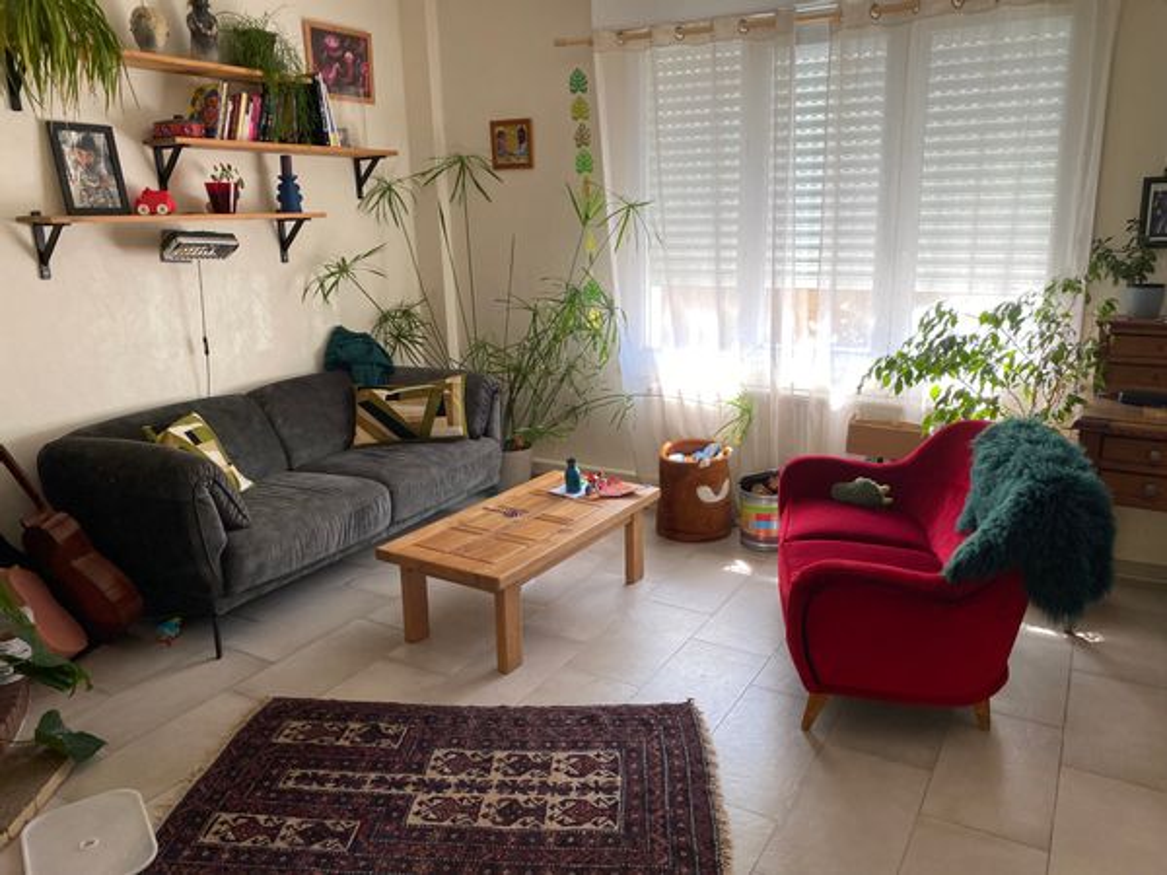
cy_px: 438
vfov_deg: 53.1
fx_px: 877
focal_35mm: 26
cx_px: 584
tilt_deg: -15.4
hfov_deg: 67.3
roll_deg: +1.3
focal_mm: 4.25
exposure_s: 1/114
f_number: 1.8
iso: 125
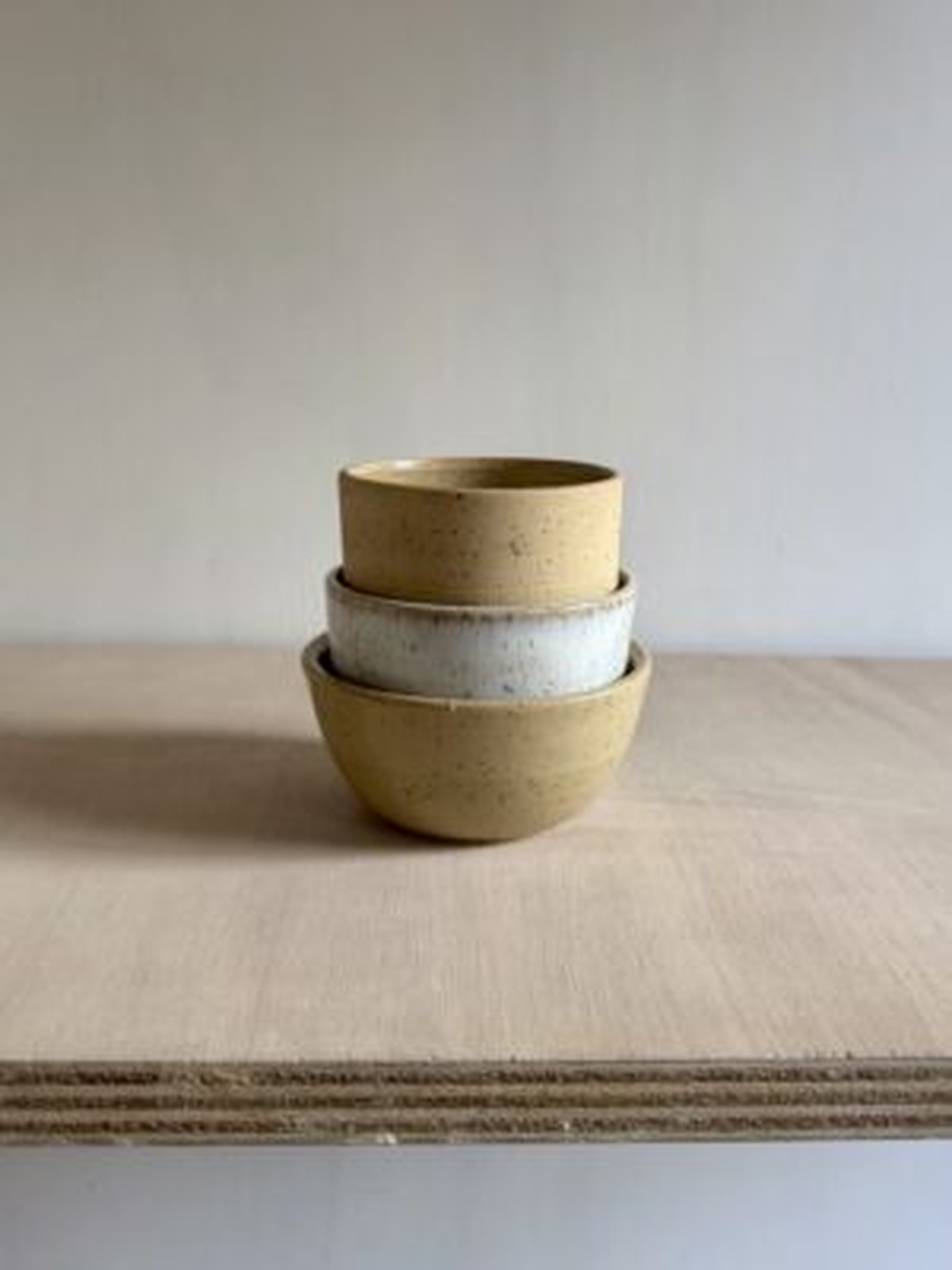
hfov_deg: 56.8
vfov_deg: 71.6
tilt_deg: -7.6
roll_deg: -0.7
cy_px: 635
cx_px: 476
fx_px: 880
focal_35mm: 24
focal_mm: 6.76
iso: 200
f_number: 1.78
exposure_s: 1/90
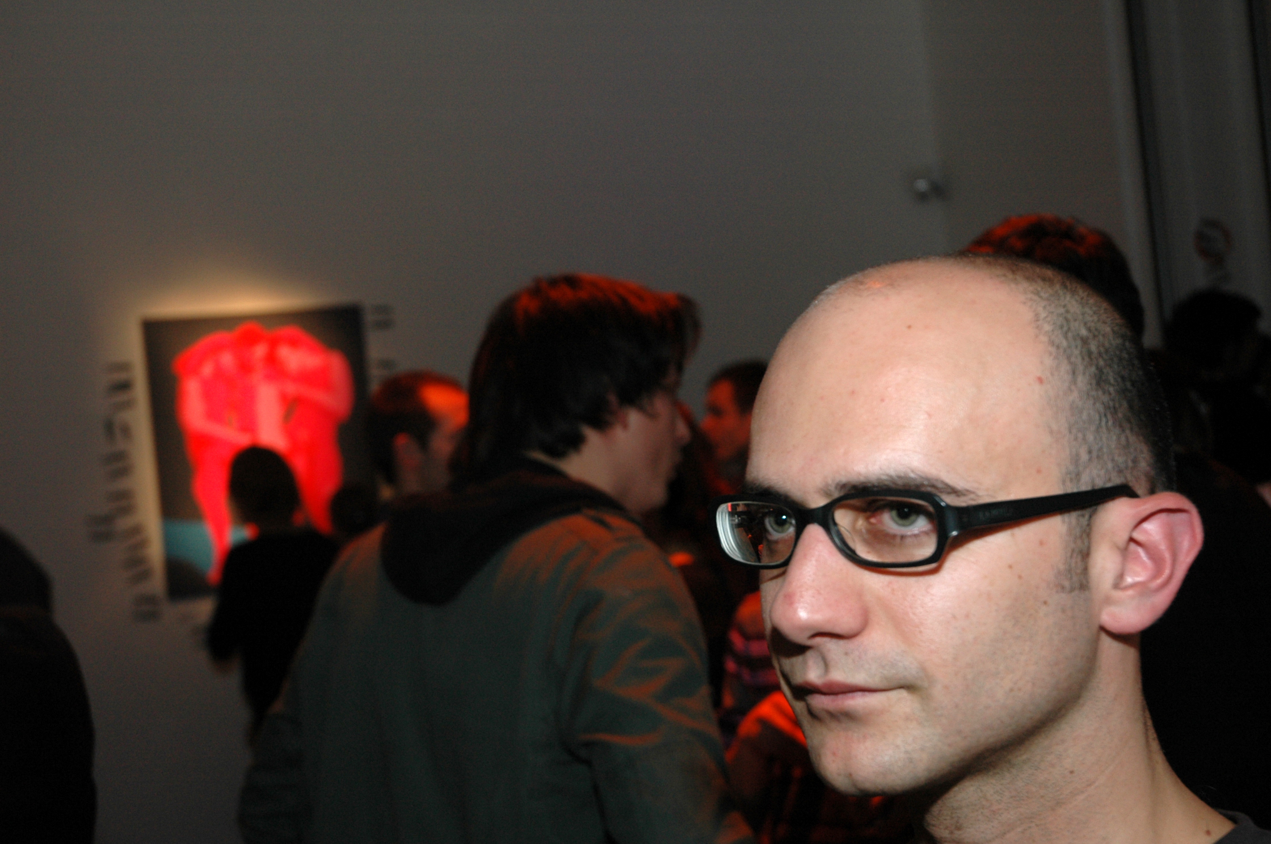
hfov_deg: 33.4
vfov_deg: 22.6
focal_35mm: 60
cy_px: 422
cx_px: 636
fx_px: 2116
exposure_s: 1/60
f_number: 5
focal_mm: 40
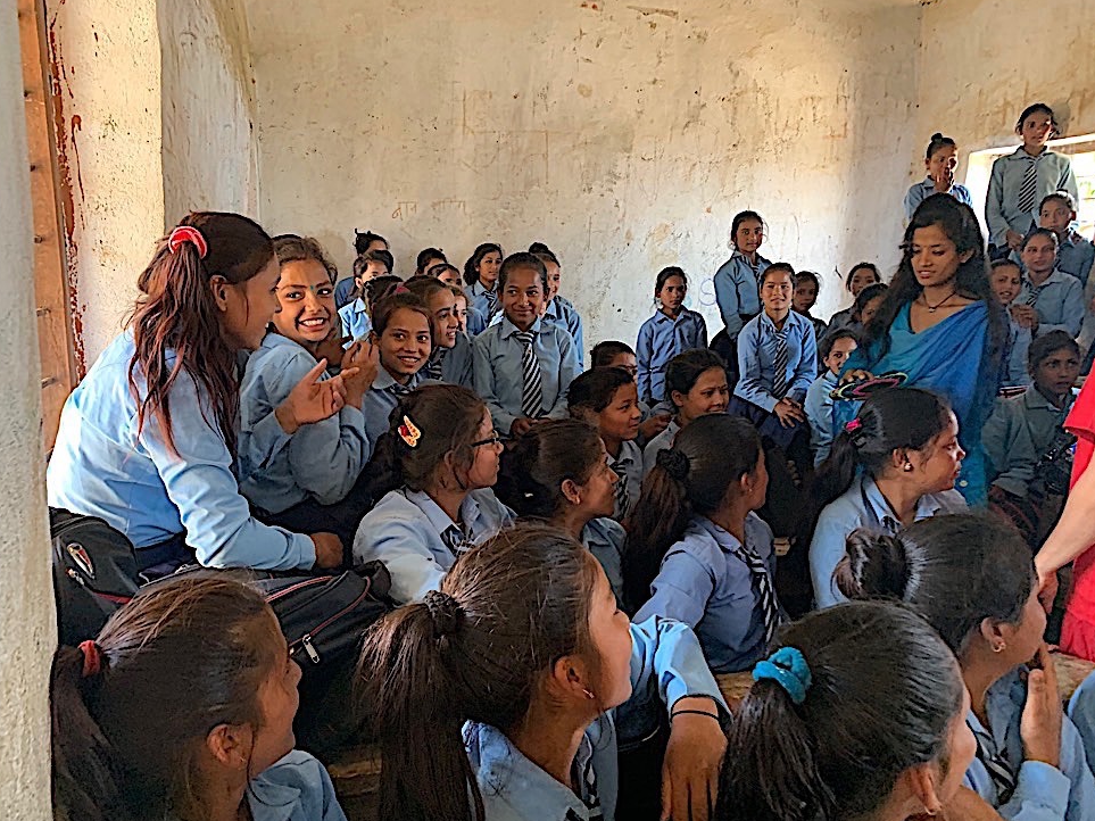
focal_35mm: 27
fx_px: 854
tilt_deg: -8.9
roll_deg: -0.2
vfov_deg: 51.3
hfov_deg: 65.3
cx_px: 533
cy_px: 416
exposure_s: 1/60
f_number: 1.8
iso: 250
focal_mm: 4.25
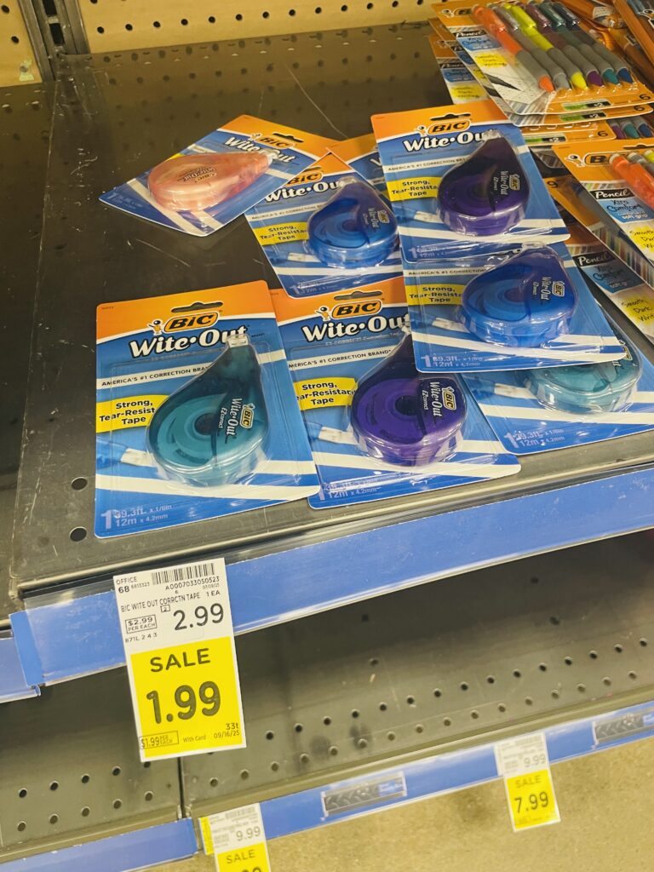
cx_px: 327
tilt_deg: -49.7
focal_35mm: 26
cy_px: 436
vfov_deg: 67.3
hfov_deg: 53.1
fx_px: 655
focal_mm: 4.2
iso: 160
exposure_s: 1/43
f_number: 1.6
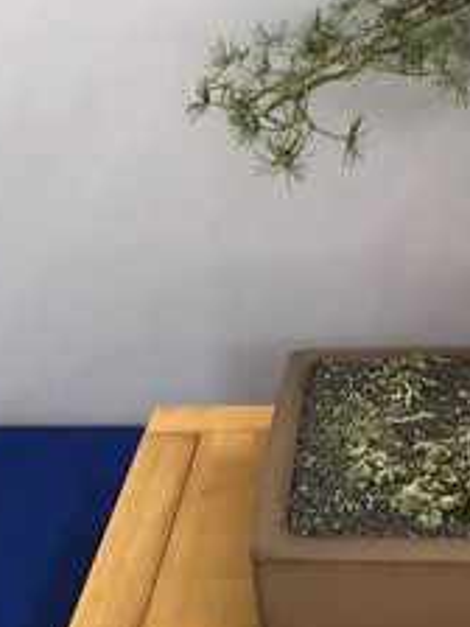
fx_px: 1358
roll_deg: -1.0
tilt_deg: -9.3
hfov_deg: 19.3
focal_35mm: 75
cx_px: 408
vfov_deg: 24.5
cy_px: -36
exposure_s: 1/15
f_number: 1.8
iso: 64
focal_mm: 3.99
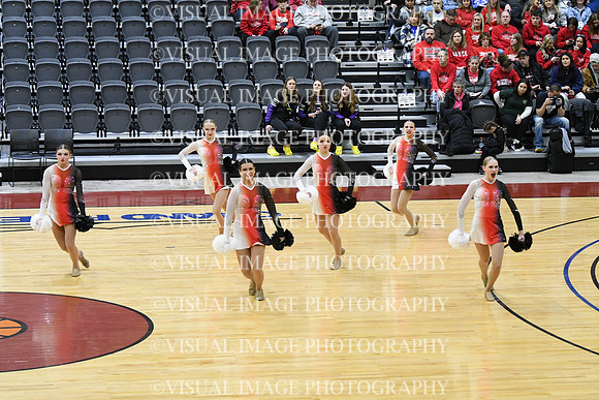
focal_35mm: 105
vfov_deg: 13.0
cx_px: 300
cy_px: 200
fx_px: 1747
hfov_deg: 19.5
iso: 4000
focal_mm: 70
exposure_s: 1/400
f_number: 4
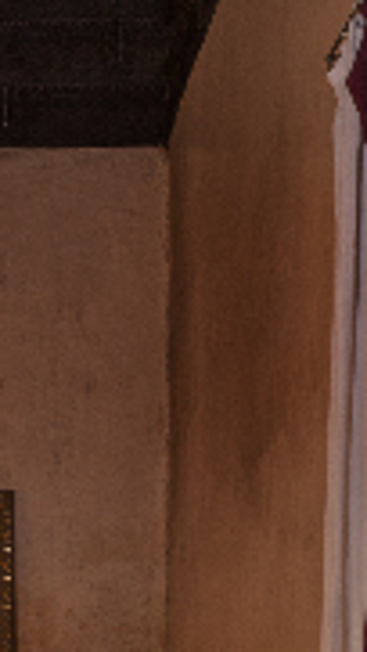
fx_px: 1918
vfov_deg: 17.8
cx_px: -583
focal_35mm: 111
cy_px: 893
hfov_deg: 9.4
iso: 200
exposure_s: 4
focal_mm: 24
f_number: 13
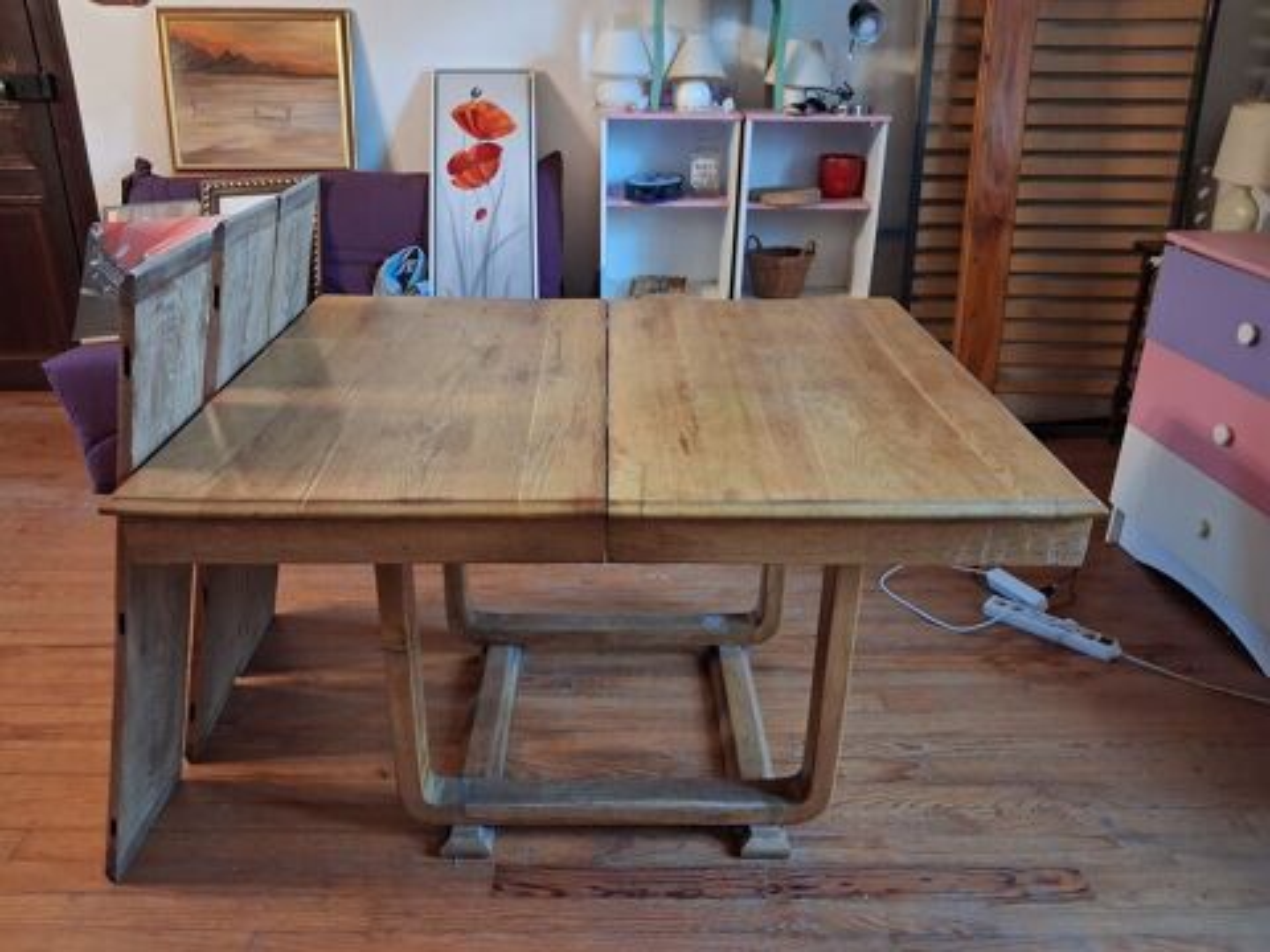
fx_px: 991
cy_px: 476
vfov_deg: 51.4
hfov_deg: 65.3
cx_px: 635
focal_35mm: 27
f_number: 1.8
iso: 640
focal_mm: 4
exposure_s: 1/25
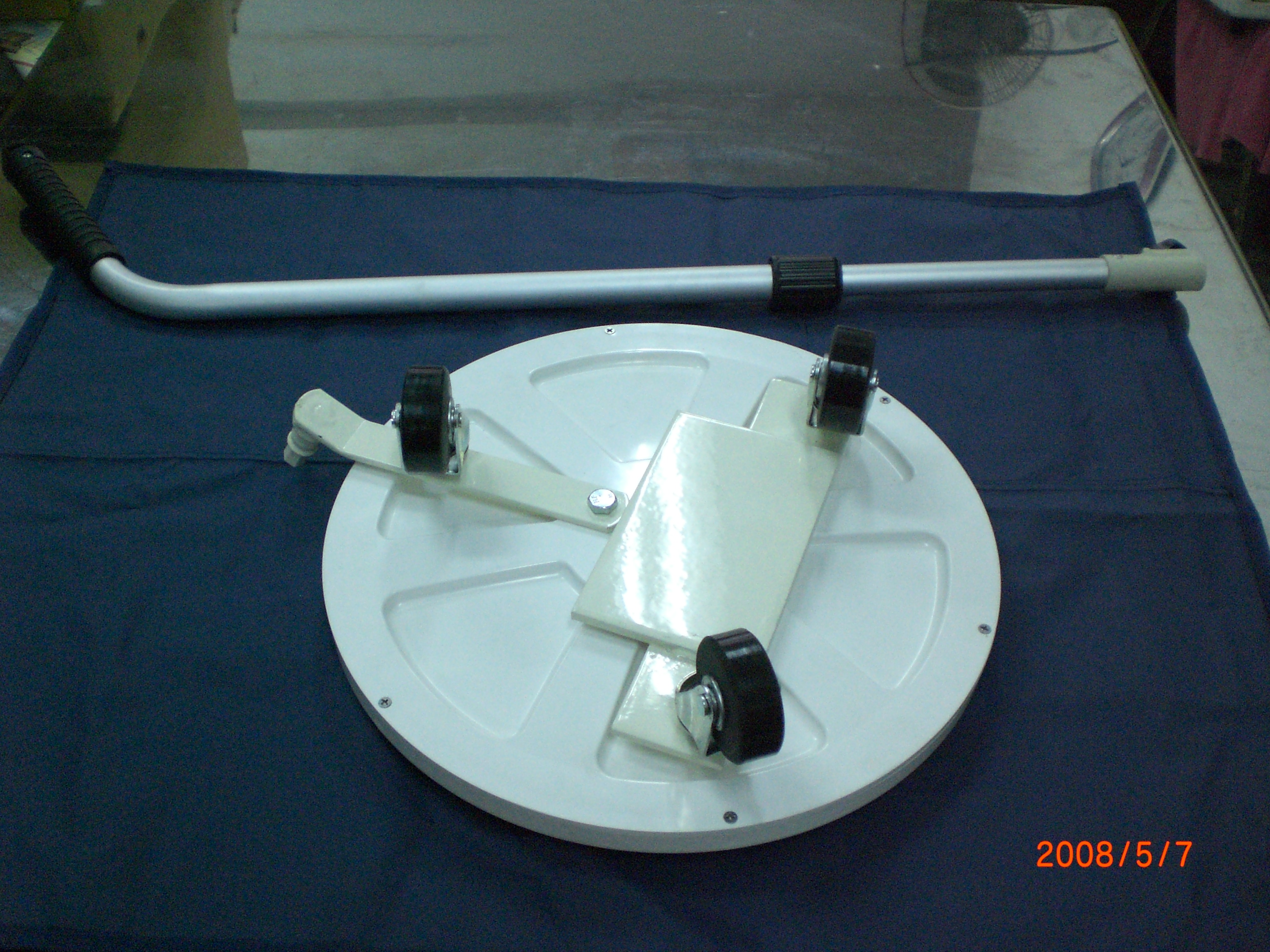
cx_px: 635
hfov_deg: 49.0
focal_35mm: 38
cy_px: 476
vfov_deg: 37.7
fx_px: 1394
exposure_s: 1/100
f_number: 3.1
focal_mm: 6.3
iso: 400
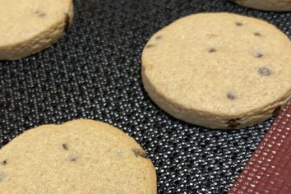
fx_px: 412
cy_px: 194
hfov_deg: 38.4
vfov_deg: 25.2
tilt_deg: -55.4
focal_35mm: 51
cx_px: 92
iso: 250
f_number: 1.8
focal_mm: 4.25
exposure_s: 1/60
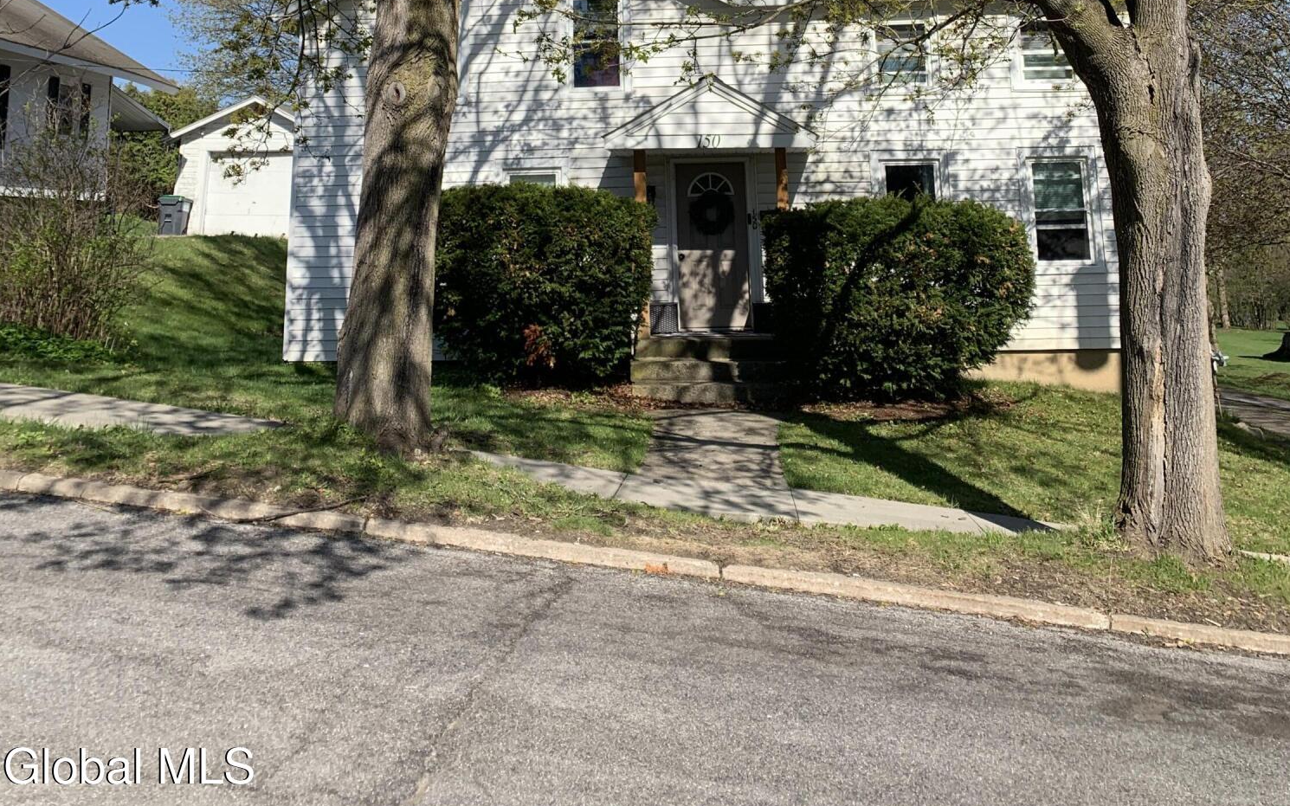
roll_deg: +1.9
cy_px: -20
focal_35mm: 37
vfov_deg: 31.5
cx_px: 648
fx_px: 1301
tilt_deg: +12.6
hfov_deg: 52.8
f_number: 1.8
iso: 25
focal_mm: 4.25
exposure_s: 1/1748
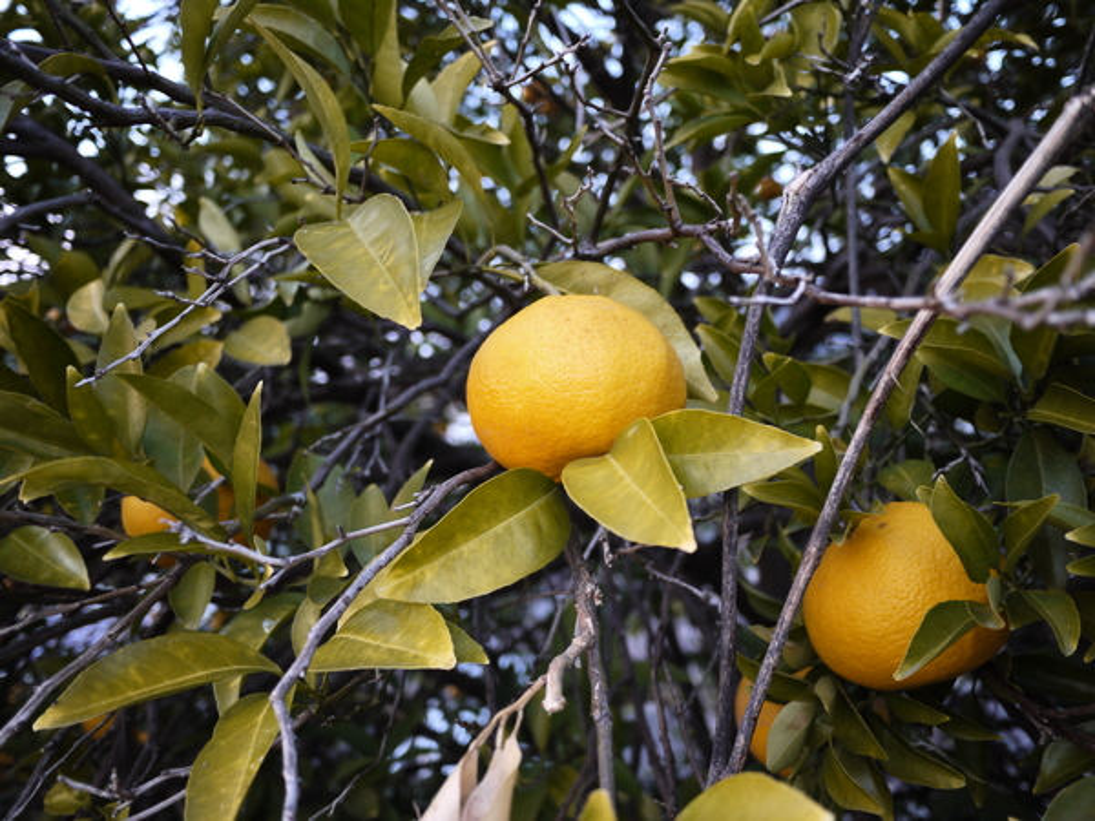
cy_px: 410
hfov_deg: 63.4
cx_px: 548
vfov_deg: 49.7
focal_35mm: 28
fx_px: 886
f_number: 2.5
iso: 320
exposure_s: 1/60
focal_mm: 14
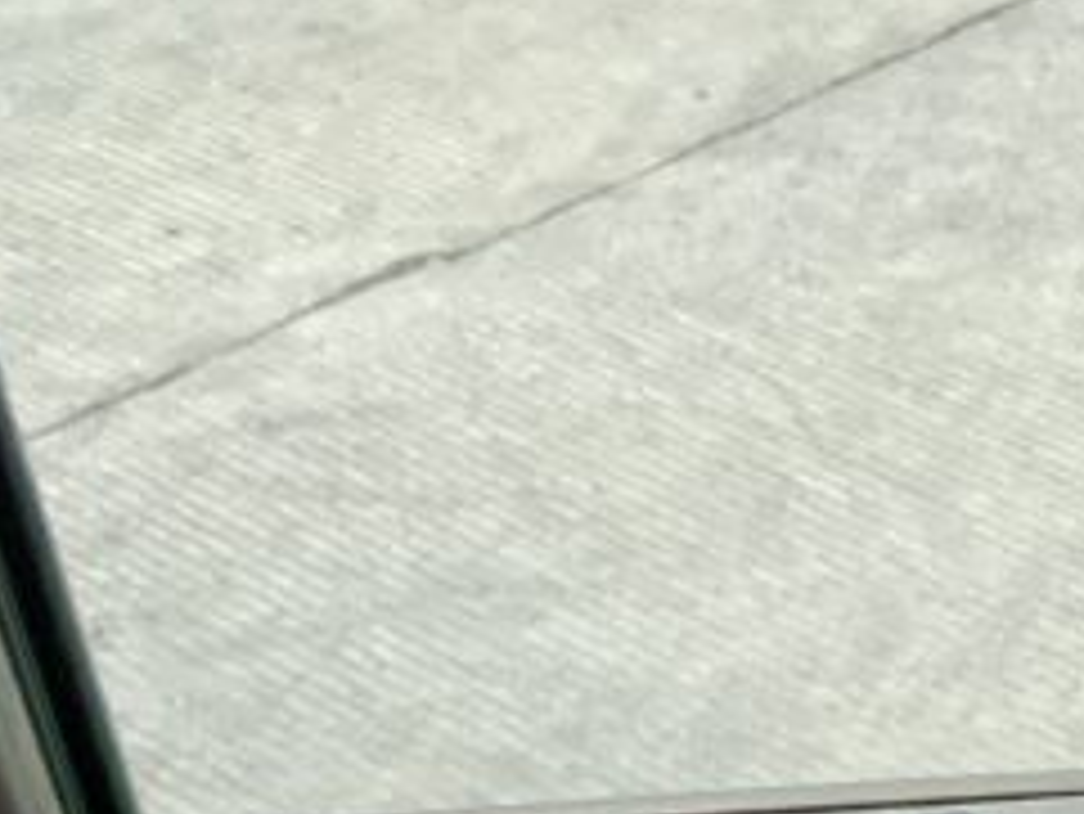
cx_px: 1543
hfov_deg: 15.0
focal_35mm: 123
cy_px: 1124
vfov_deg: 11.7
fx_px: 3854
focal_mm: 3
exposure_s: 1/883
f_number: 1.8
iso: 16
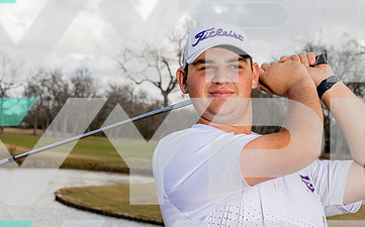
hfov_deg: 20.8
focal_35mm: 100
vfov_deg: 13.0
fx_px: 994
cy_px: 152
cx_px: 189
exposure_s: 1/250
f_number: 8
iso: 100
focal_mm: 61
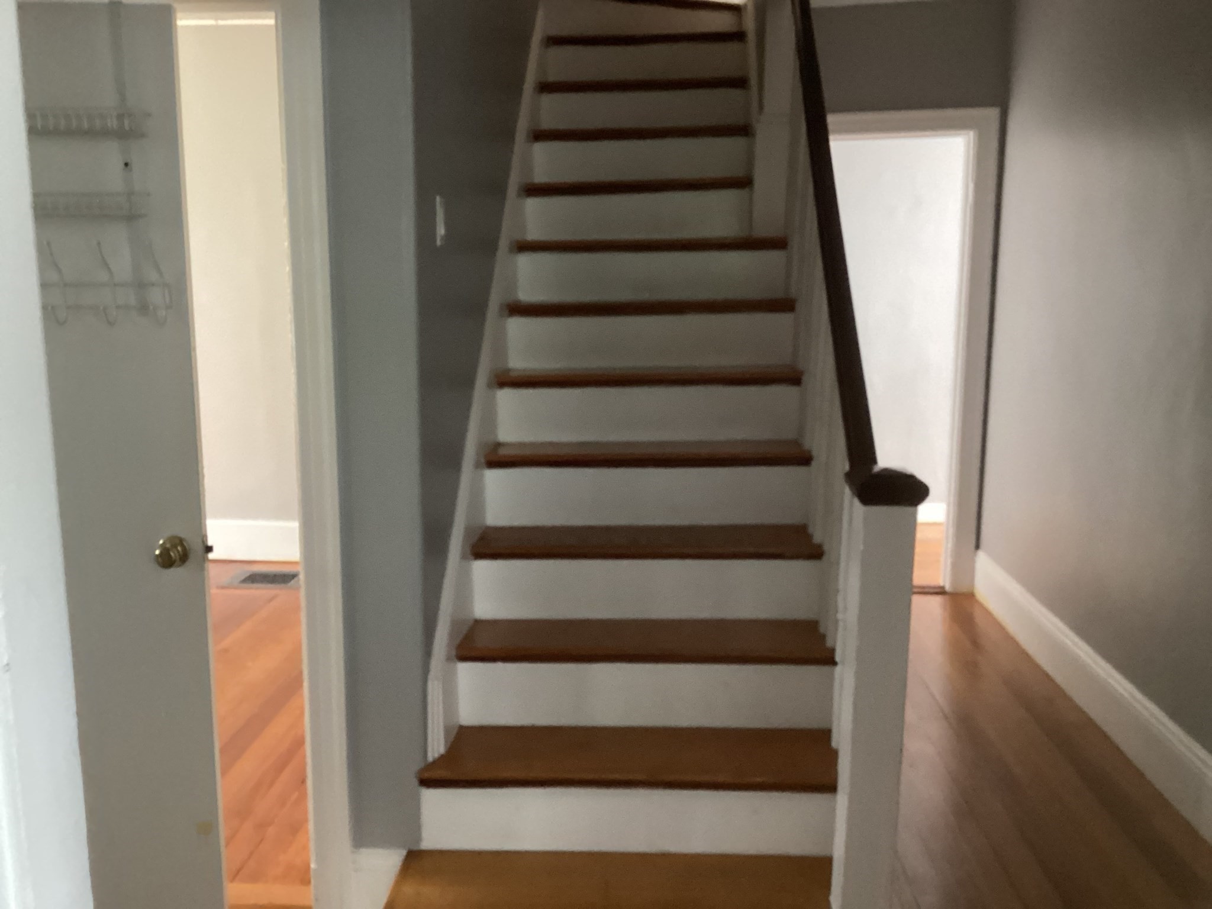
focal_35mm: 31
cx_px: 606
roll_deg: +1.0
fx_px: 1085
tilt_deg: -9.1
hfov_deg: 58.4
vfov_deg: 45.4
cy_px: 454
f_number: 2.4
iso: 400
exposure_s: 1/30
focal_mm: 3.3
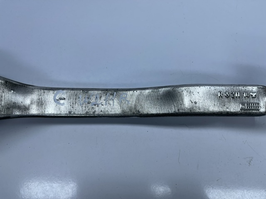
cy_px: 100
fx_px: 192
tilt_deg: -80.7
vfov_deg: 54.9
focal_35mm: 25
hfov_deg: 69.4
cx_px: 133
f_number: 1.6
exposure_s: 1/1795
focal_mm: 5.1
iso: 32
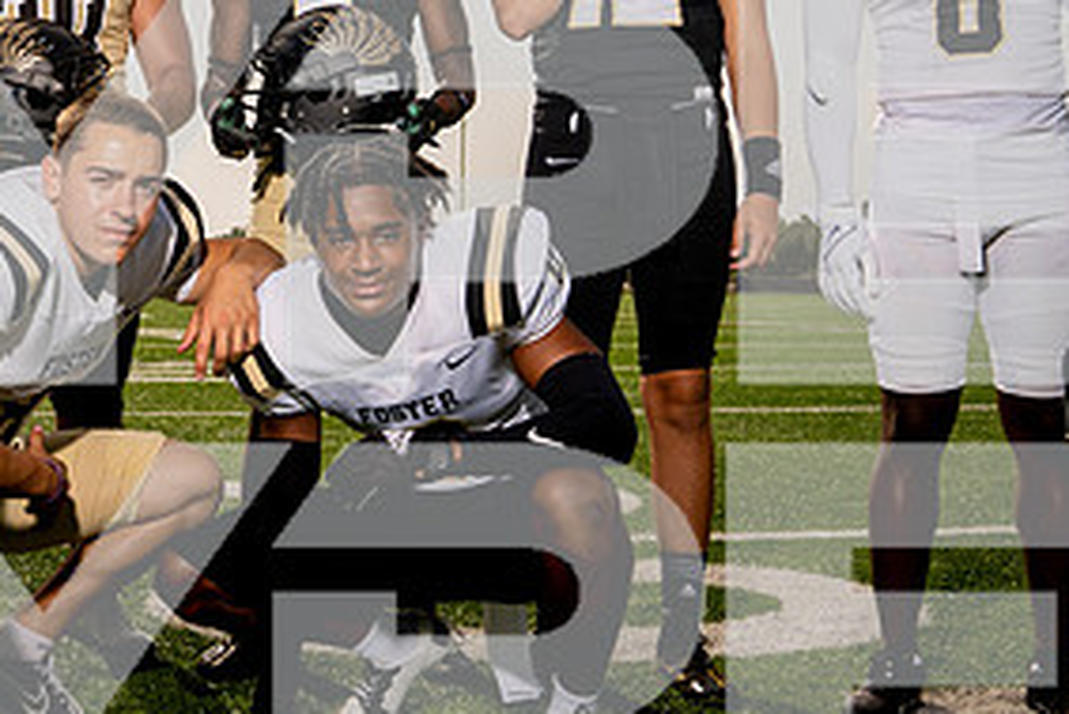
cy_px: 187
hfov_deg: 34.4
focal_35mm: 55
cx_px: 126
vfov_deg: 24.4
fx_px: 1634
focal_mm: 24
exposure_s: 1/1250
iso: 100
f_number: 5.6
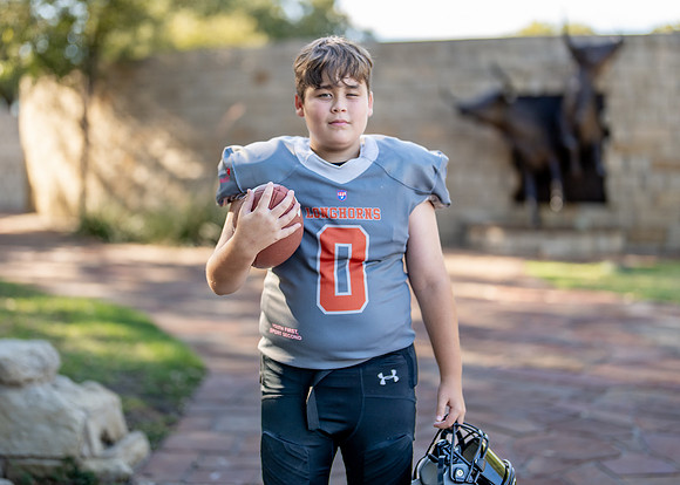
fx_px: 1140
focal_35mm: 59
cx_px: 335
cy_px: 213
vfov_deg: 24.0
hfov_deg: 33.2
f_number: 1.2
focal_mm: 50
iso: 100
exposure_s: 1/1000
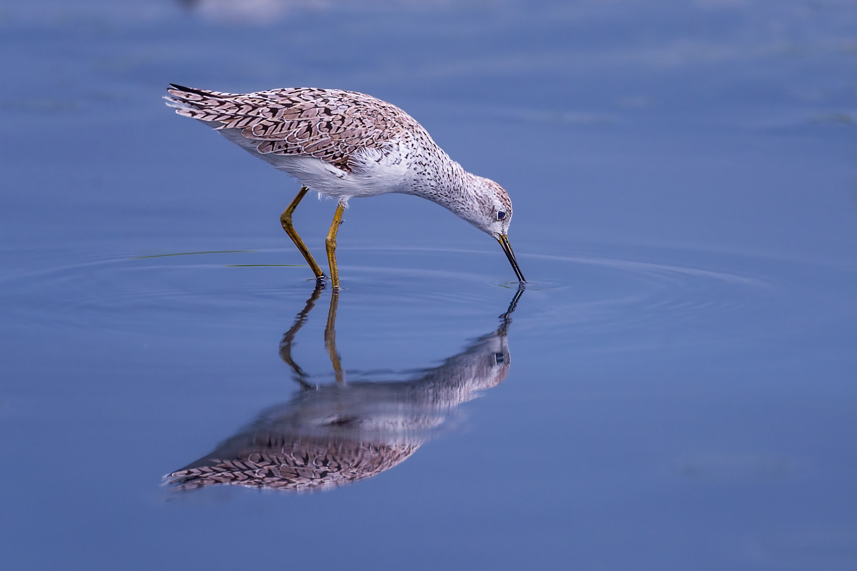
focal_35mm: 850
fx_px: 20232
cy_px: 286
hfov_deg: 2.4
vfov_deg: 1.6
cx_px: 428
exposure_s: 1/200
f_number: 5.6
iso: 400
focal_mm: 850
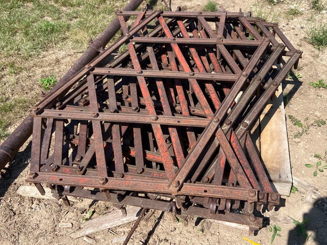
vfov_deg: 40.6
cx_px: 209
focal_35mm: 35
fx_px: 331
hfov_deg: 51.9
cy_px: 102
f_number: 1.8
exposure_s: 1/2315
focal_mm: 4.25
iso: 32
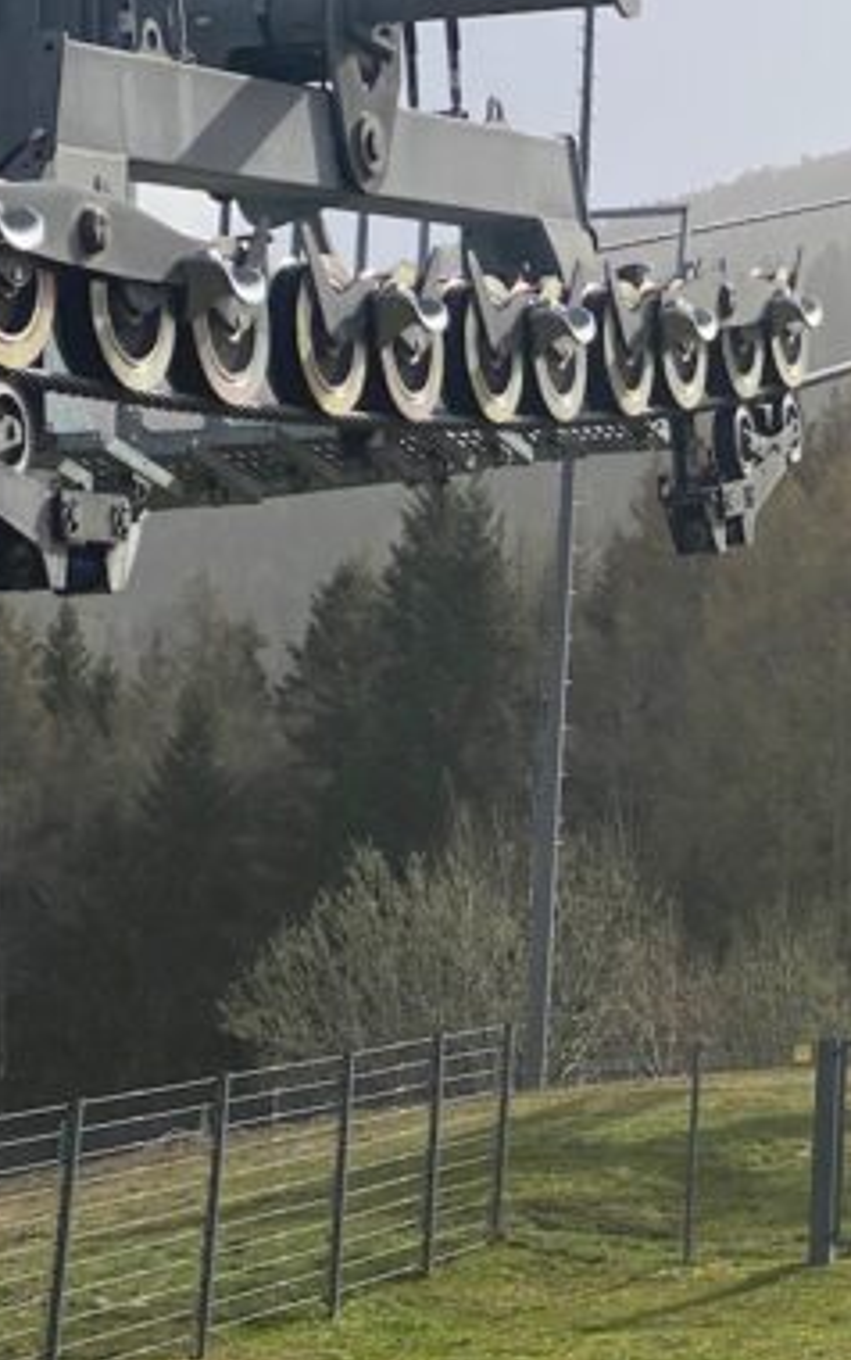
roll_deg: -0.9
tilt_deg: +16.5
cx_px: 1144
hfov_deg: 11.0
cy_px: 580
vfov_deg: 18.0
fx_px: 4298
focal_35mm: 116
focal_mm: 6
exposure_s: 1/2994
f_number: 2
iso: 20
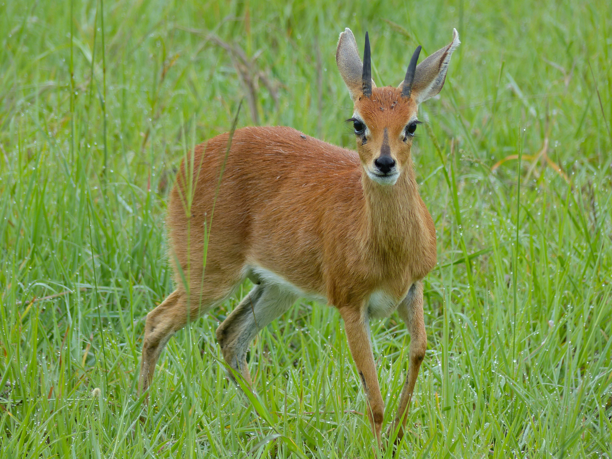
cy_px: 230
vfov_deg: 2.9
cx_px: 306
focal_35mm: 508
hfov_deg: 3.9
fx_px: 8981
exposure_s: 1/320
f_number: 2.8
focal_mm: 91.5
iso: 100
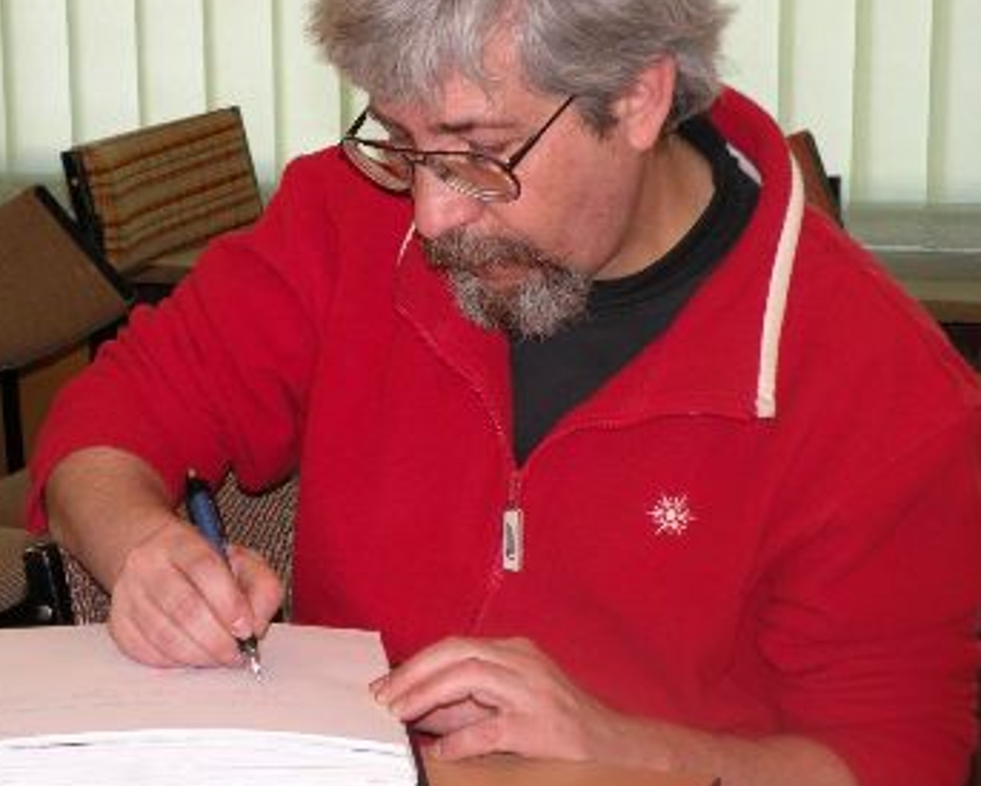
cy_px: 376
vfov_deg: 14.3
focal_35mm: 108
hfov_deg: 17.7
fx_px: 3138
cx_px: 329
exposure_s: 1/30
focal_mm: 13.4
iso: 84
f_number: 4
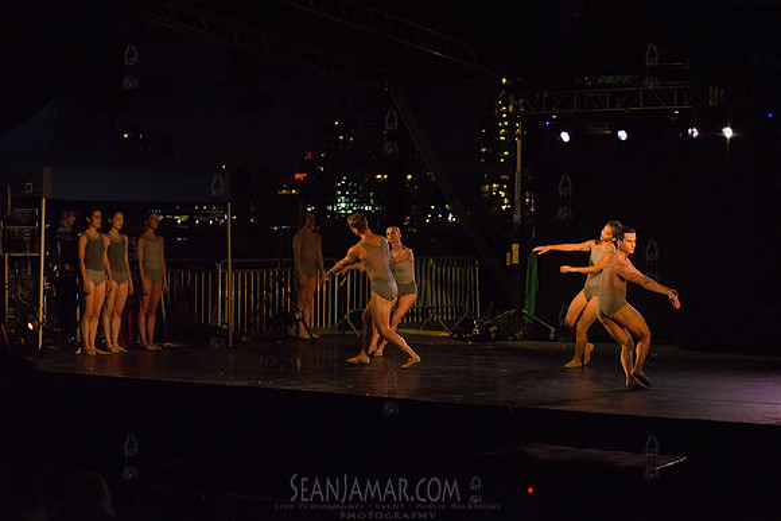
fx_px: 1866
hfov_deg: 23.6
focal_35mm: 86
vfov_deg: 15.9
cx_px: 390
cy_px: 260
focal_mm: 86
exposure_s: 1/640
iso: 4000
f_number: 2.8
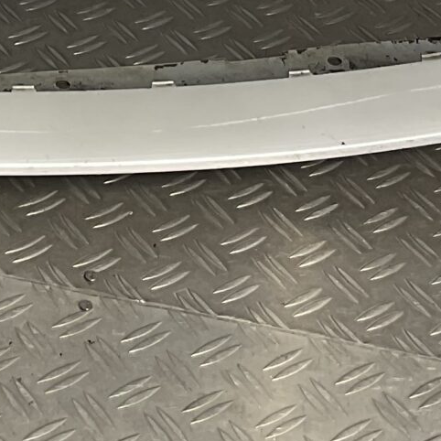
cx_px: -14
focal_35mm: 136
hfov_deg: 12.7
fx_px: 1960
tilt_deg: -25.3
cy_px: -359
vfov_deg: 11.8
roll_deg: -3.4
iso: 16
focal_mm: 3
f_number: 1.8
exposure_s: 1/728
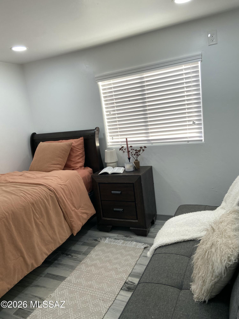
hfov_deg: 53.1
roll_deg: +6.7
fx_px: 239
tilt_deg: -10.7
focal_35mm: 26
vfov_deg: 67.3
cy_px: 160
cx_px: 120
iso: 40
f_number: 1.8
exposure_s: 1/120
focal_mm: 4.25
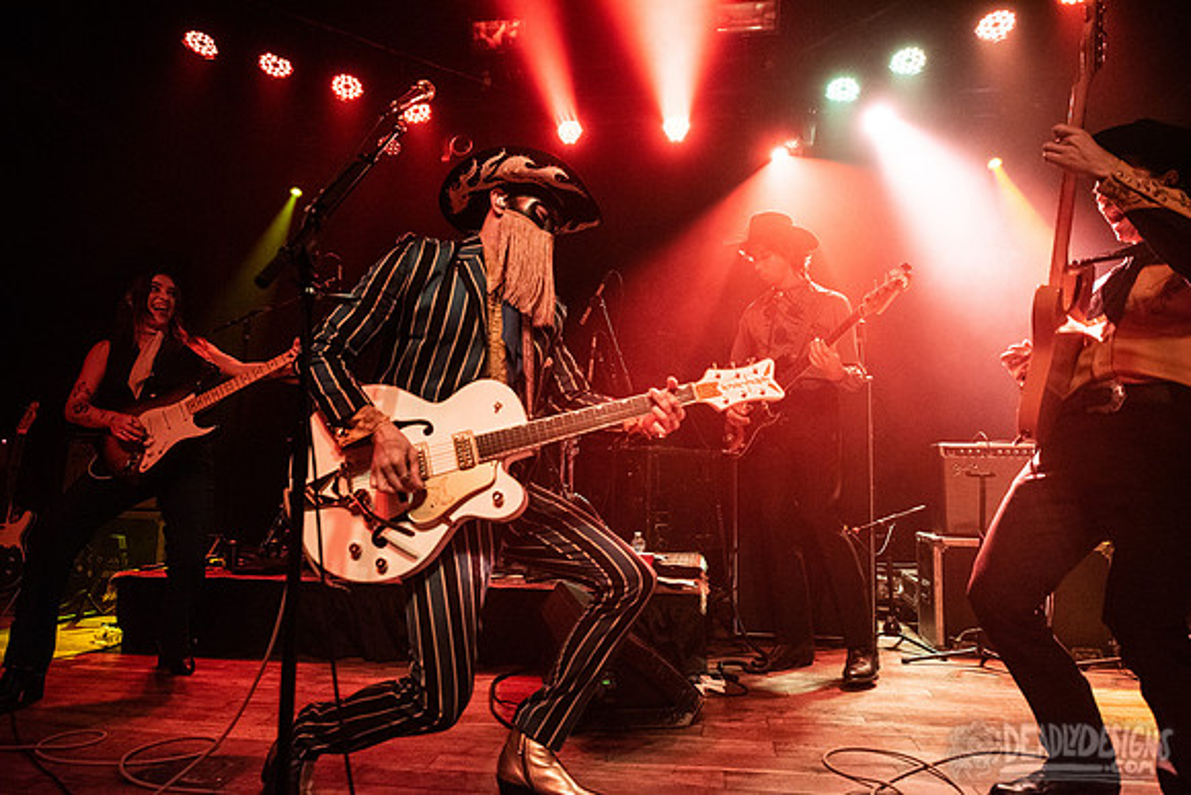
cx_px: 596
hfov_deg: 73.7
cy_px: 398
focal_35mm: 24
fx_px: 794
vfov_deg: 53.2
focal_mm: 24
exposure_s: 1/250
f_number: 3.2
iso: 3200
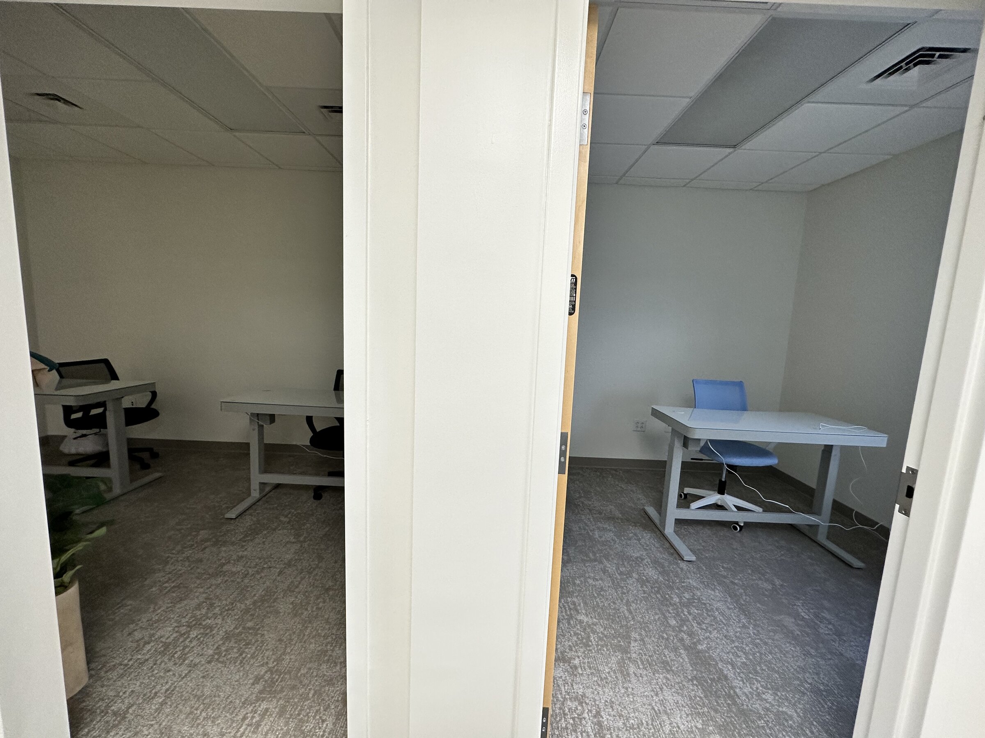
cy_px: 369
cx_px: 492
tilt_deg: -8.6
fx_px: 398
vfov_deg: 85.7
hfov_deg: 102.1
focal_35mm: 14
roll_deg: -1.9
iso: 160
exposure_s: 1/120
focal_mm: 2.22
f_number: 2.2
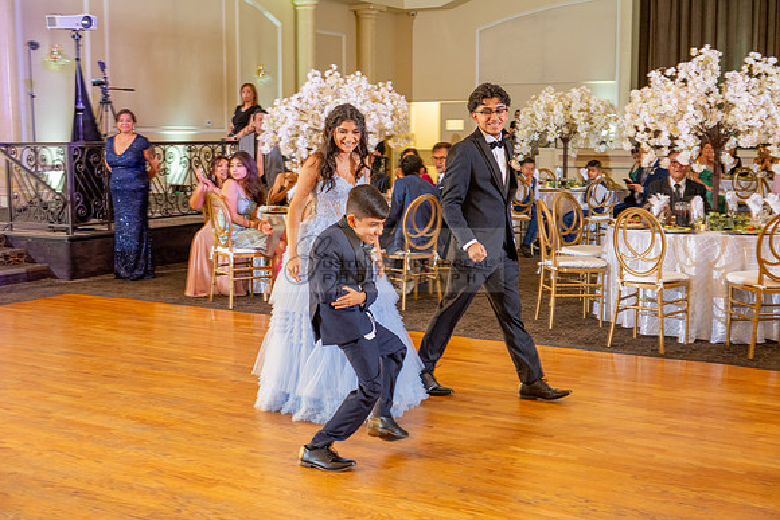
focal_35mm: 45
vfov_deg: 29.9
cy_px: 260
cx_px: 390
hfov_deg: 43.6
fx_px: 975
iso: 800
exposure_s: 1/80
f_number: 4
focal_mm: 45
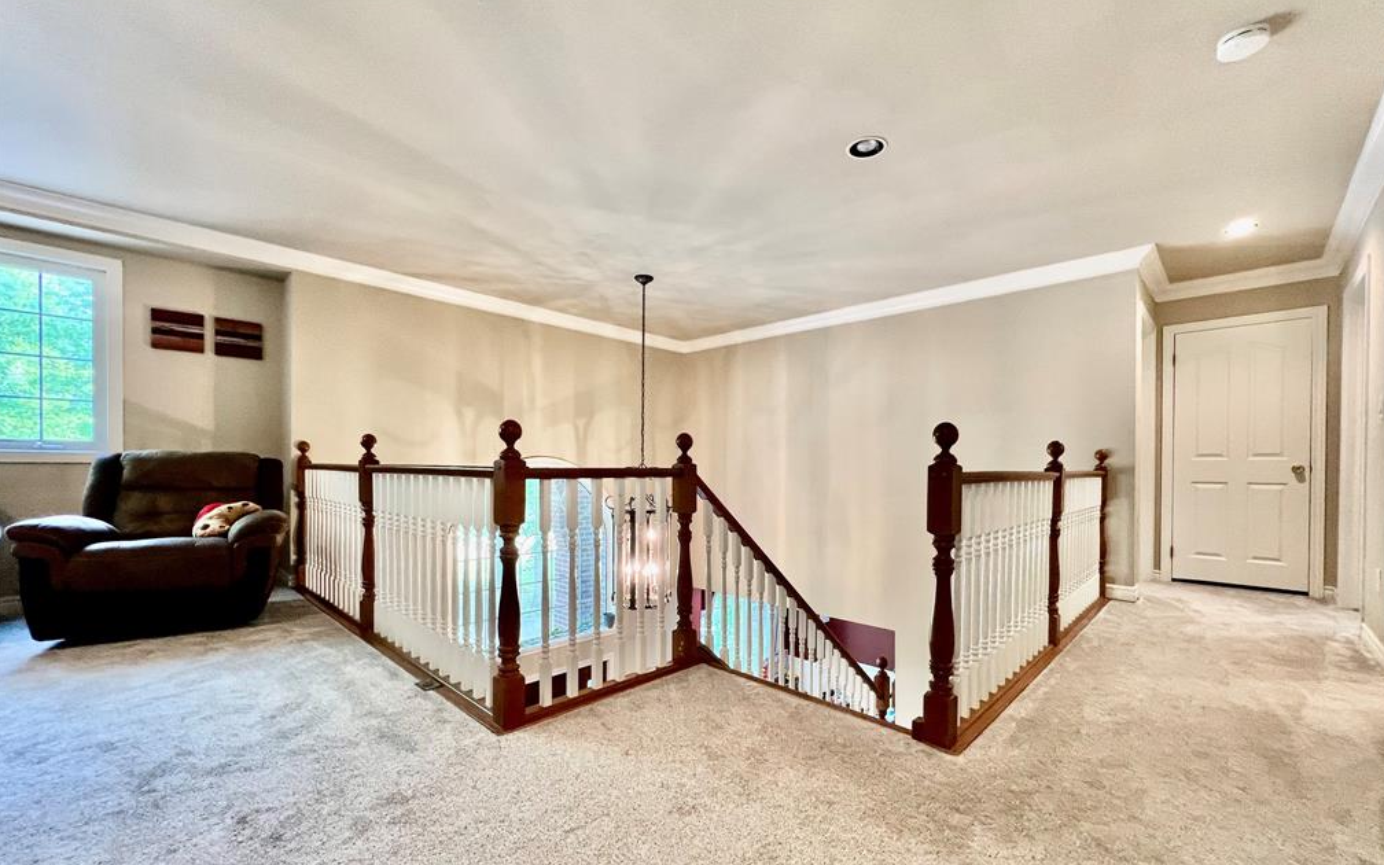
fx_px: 528
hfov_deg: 105.3
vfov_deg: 78.5
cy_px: 471
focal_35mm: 14
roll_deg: -0.3
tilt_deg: -1.2
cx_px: 697
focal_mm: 1.57
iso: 250
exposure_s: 1/60
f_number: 1.8
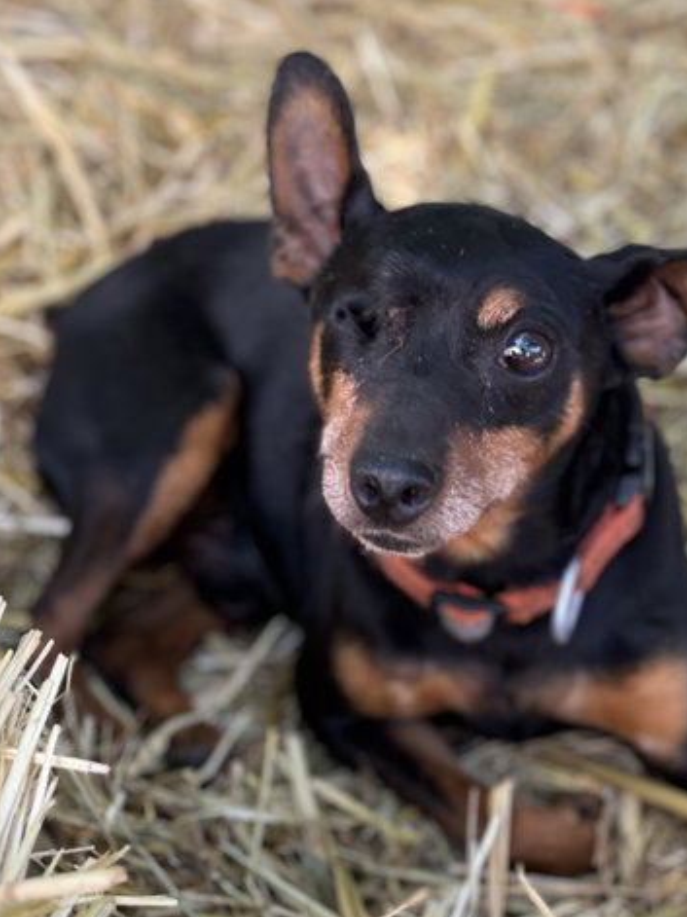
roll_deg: -1.3
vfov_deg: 28.5
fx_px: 1800
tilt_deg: -41.2
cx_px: 436
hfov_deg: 21.6
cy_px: 521
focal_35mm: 68
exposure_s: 1/80
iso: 100
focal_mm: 6.76
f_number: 1.78
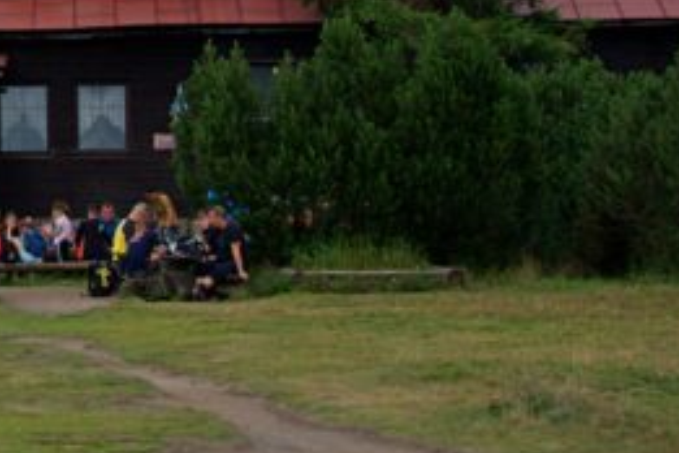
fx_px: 2659
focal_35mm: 141
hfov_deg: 13.9
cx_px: -250
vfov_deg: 9.7
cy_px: -12
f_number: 8
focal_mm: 24
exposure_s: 1/320
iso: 200
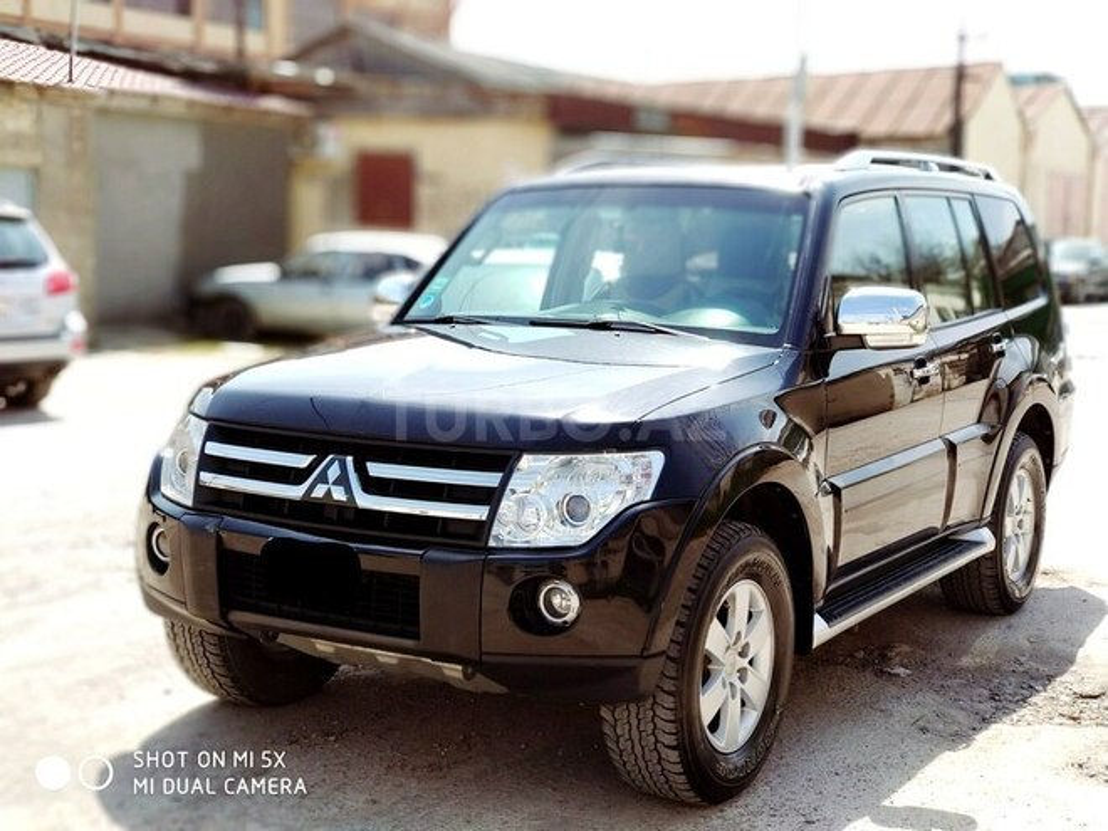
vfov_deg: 28.0
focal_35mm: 52
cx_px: 554
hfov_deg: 36.8
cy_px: 416
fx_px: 1664
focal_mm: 3.81
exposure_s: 1/350
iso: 100
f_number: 2.6
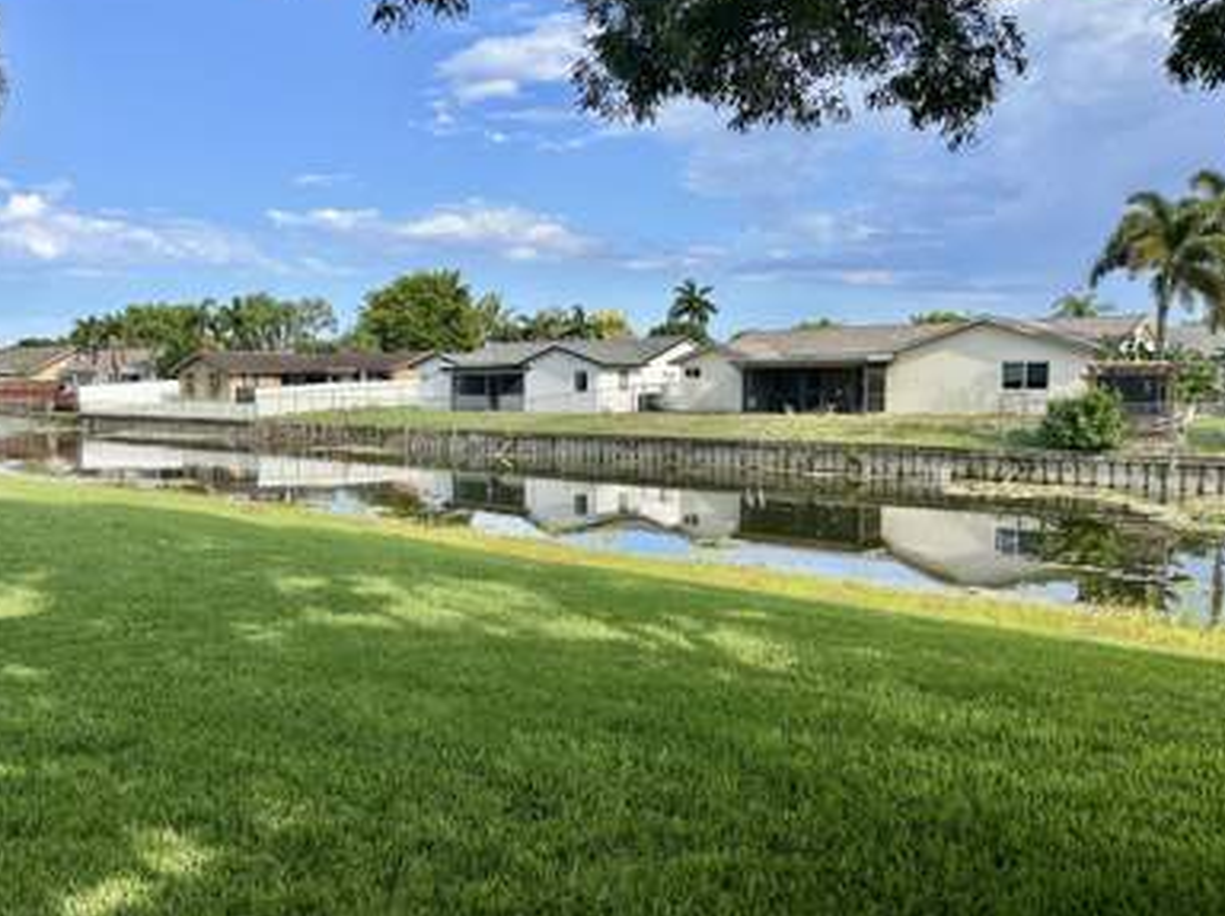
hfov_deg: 59.5
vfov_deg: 46.7
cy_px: 474
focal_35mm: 30
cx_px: 485
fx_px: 1060
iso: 80
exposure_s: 1/2967
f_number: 1.78
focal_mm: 6.86
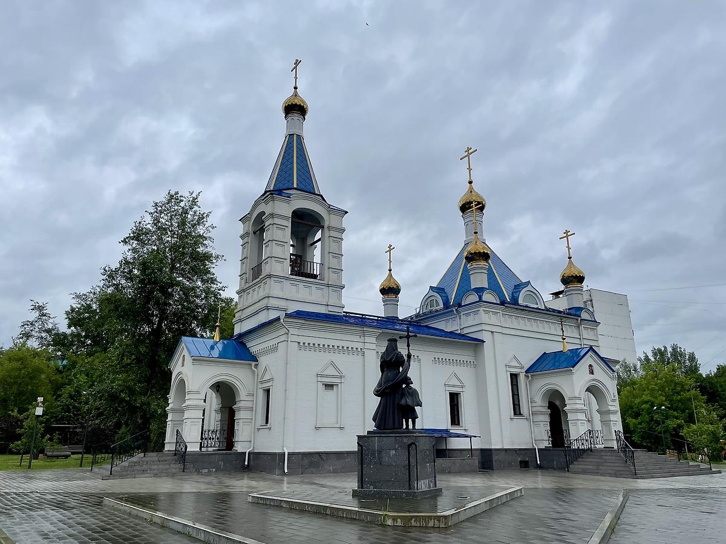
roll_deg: +0.4
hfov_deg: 67.3
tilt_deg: +18.4
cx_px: 363
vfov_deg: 53.1
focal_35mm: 26
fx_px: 545
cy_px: 272
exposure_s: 1/1984
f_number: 1.6
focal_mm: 4.2
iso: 32
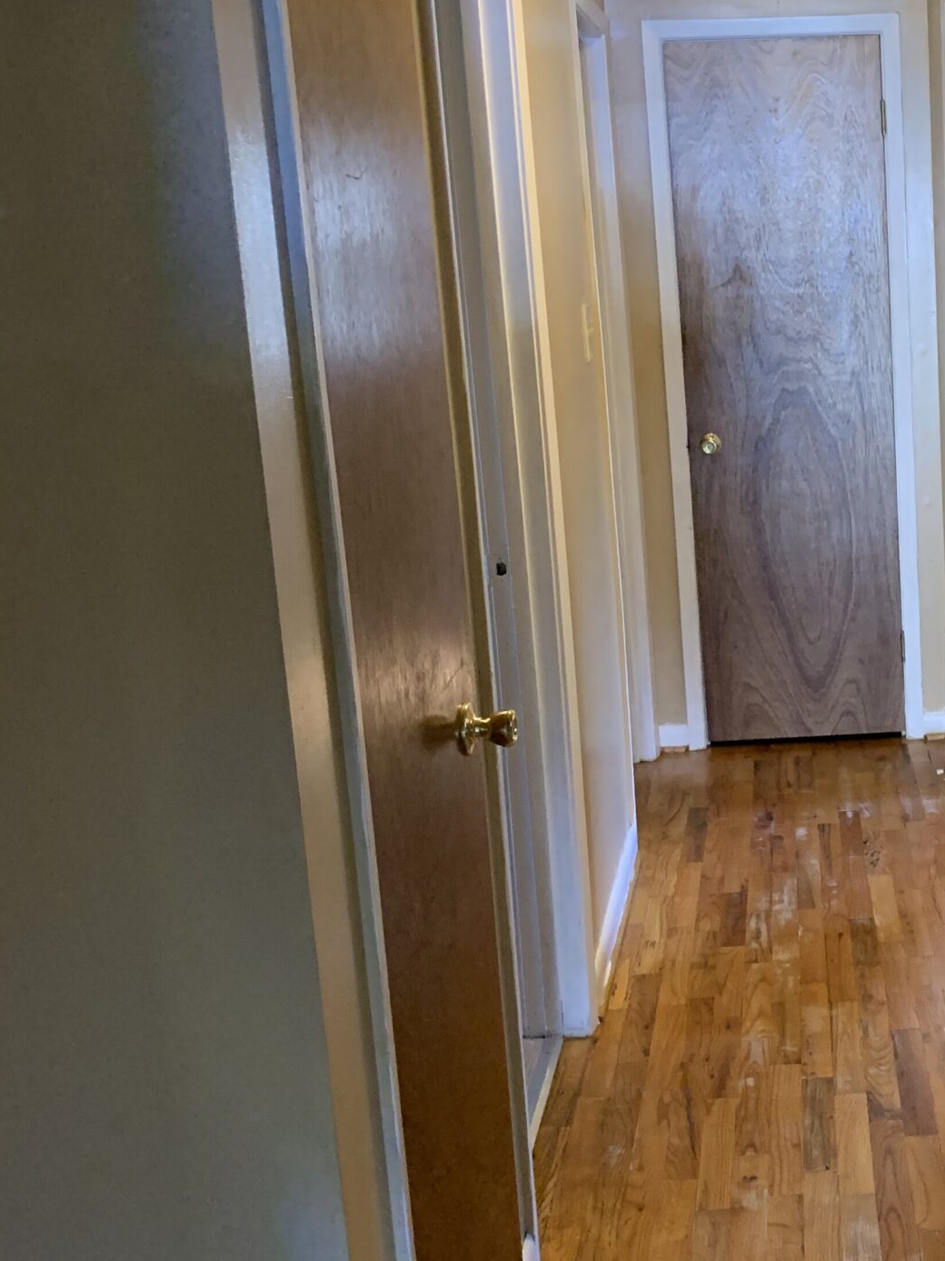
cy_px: 618
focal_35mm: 48
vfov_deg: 39.7
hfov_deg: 28.9
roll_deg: +1.4
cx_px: 870
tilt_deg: -10.5
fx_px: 1747
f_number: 1.8
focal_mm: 4.25
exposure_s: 1/53
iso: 400
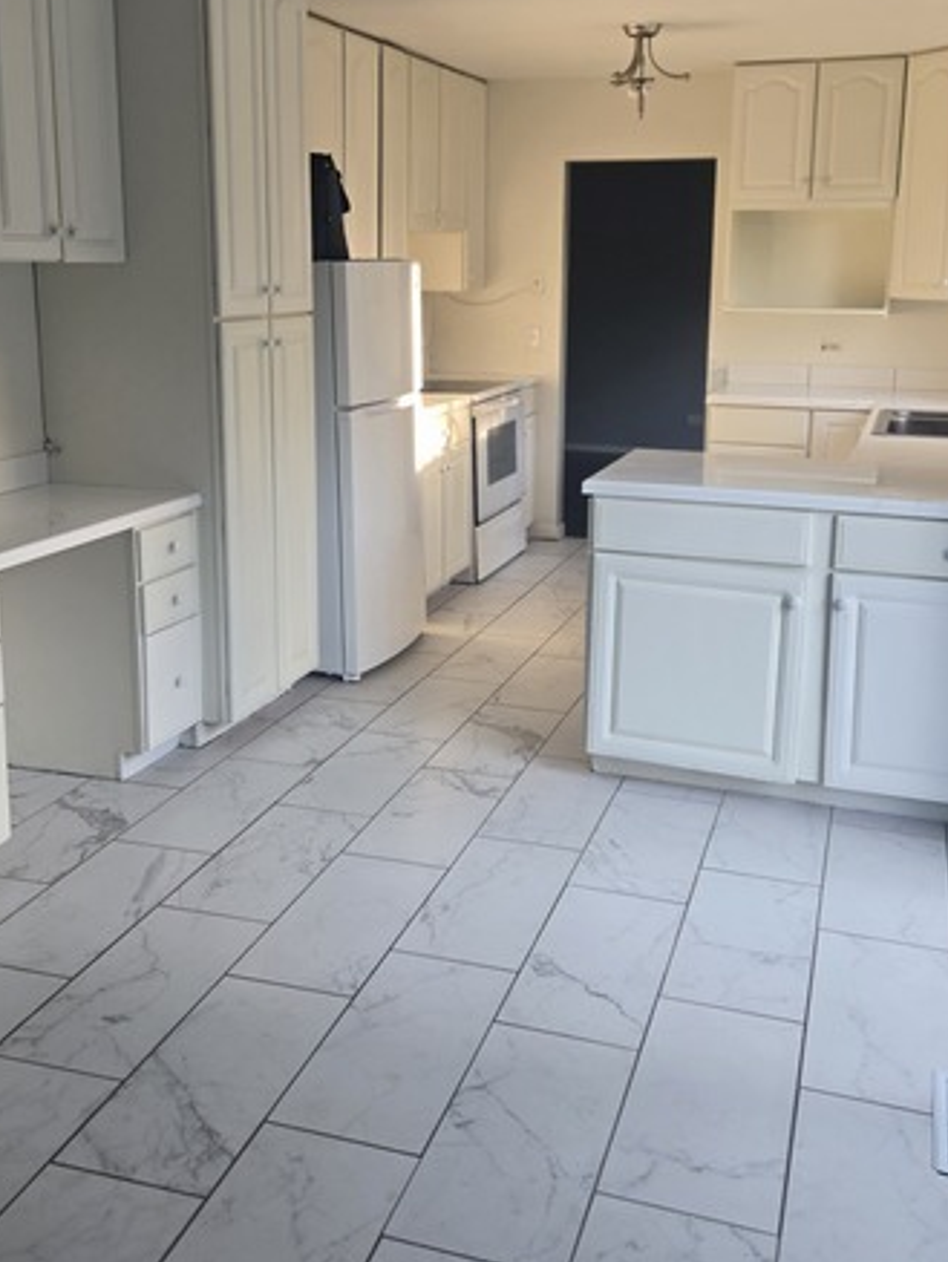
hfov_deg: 40.7
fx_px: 1277
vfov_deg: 52.2
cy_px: 500
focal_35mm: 35
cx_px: 516
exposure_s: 1/120
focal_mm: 5.4
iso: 64
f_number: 1.8
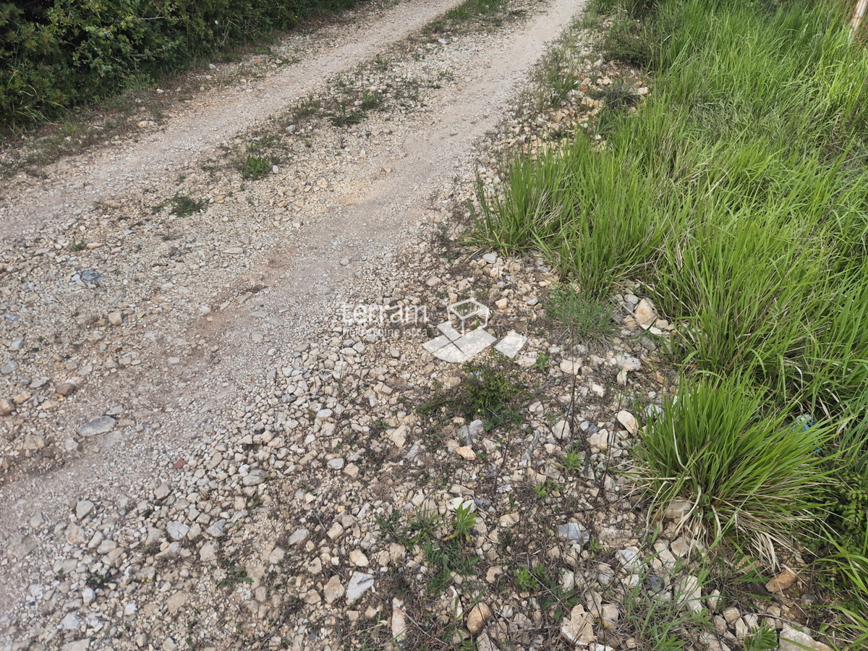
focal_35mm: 23
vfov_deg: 58.9
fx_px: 577
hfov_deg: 73.9
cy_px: 326
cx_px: 434
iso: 25
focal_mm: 5.4
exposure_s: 1/720
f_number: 1.8
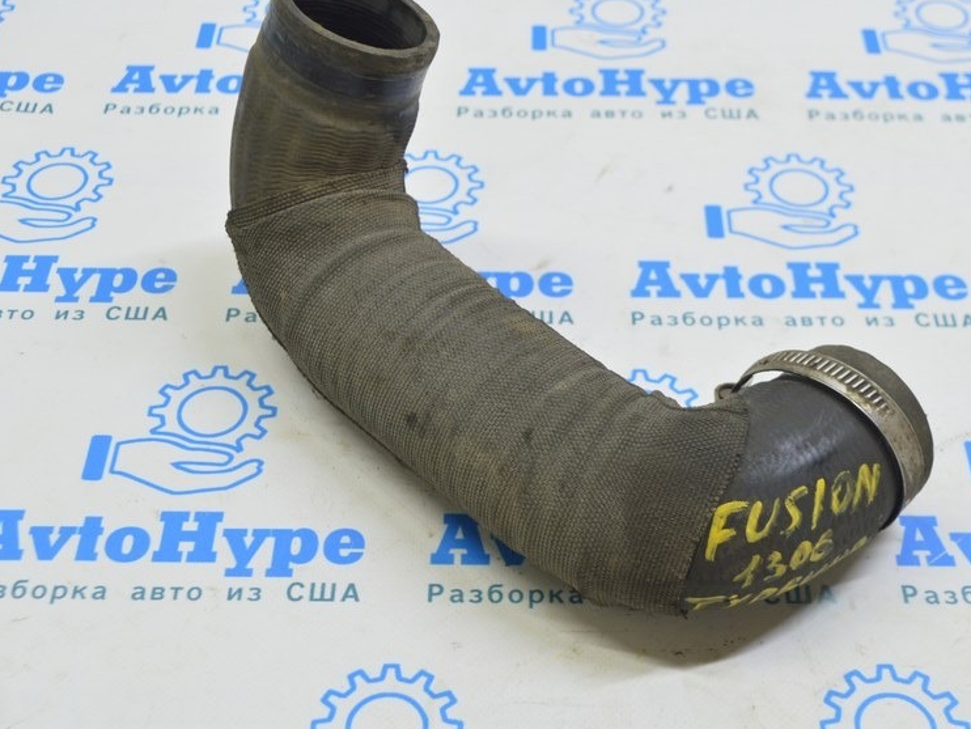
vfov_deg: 25.4
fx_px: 1618
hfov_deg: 33.4
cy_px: 355
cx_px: 520
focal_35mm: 58
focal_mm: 29
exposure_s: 1/20
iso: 400
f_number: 5.6
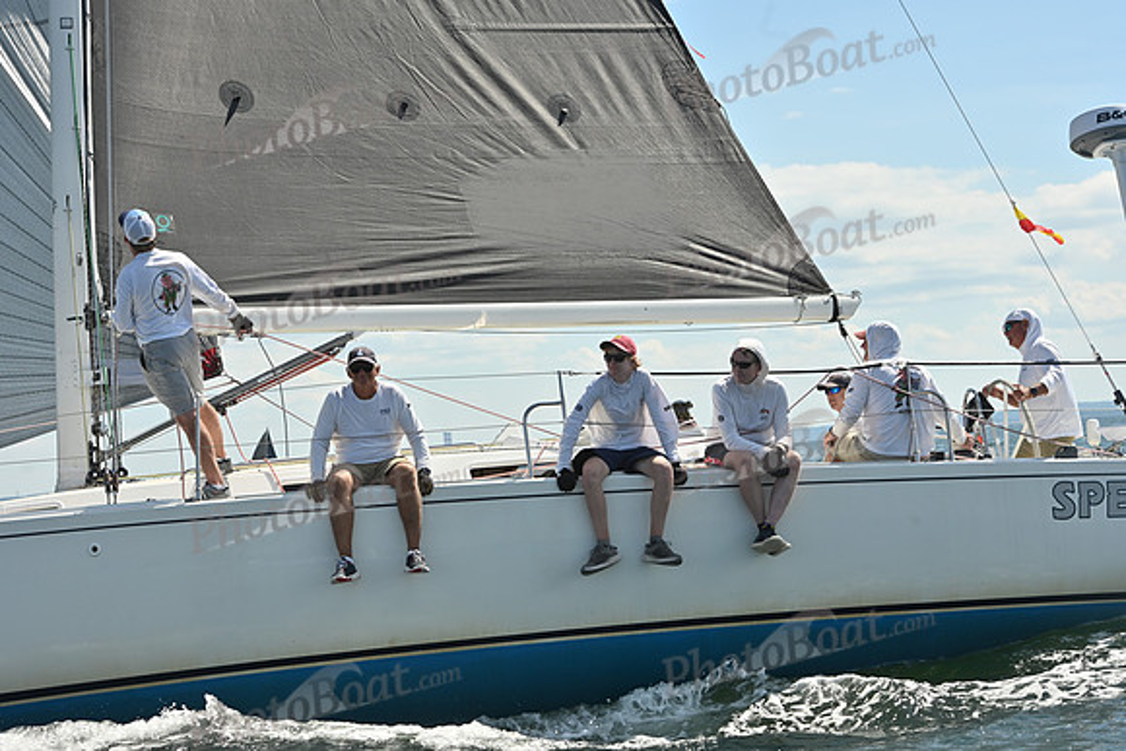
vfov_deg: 14.9
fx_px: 2878
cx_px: 563
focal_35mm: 92
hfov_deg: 22.1
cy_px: 376
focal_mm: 92
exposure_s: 1/1000
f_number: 9
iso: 250
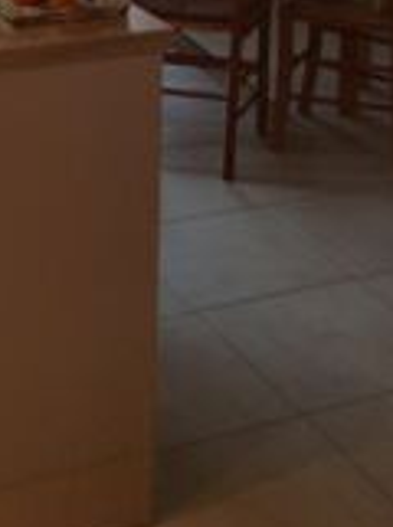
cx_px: 92
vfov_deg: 19.8
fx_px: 1413
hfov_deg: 15.7
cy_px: -115
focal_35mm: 93
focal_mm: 4.28
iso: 50
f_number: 2.4
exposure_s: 1/24
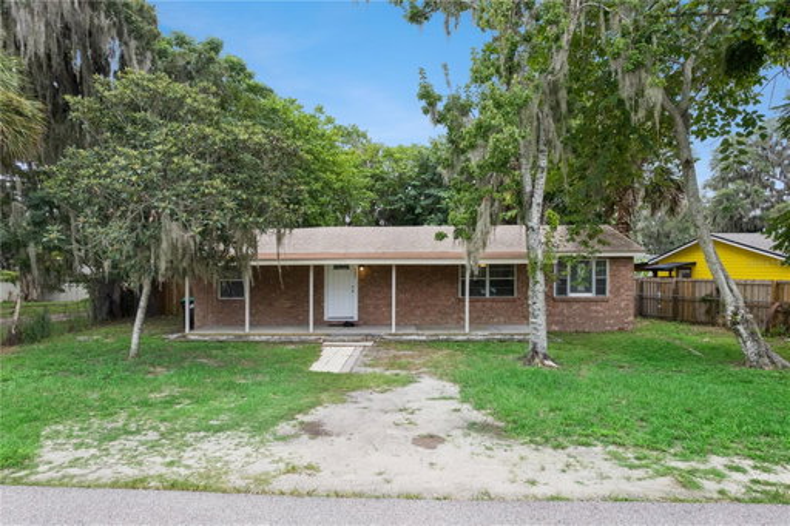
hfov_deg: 78.6
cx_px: 395
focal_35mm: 22
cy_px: 263
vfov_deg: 57.2
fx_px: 483
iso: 100
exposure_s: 1/500
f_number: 2.8
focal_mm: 8.4
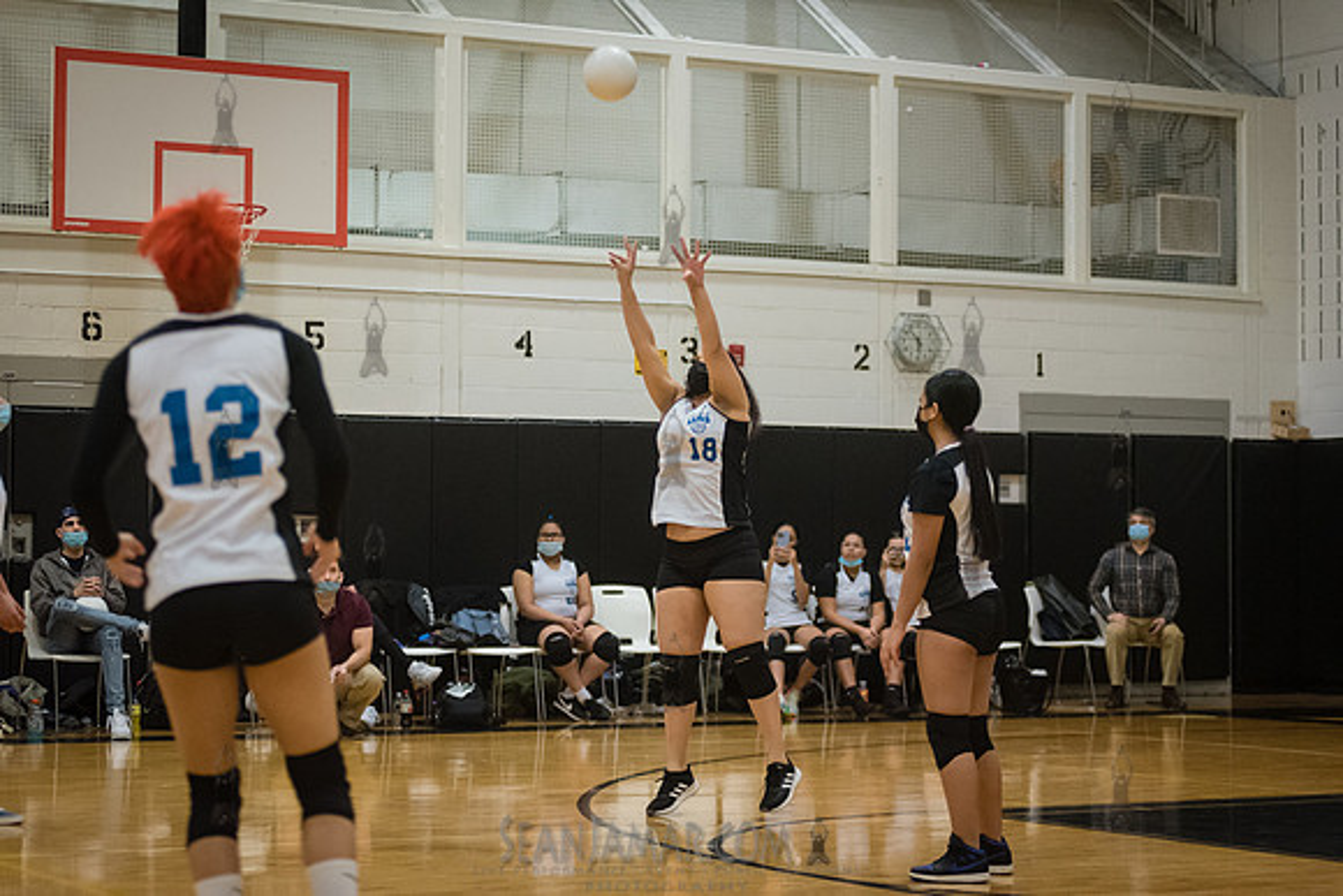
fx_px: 2985
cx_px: 672
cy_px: 448
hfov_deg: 25.4
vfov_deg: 17.1
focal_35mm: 80
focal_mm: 80
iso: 5000
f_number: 3.2
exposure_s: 1/400
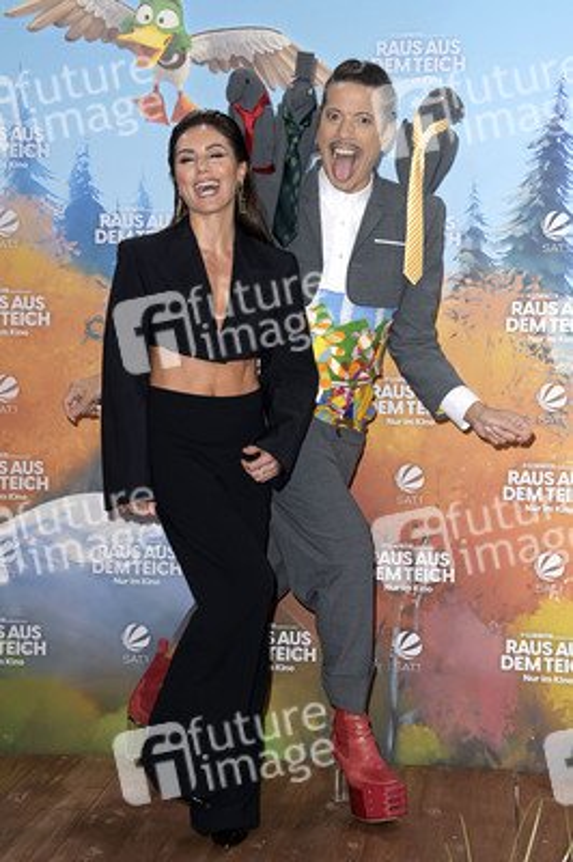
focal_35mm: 65
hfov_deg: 20.9
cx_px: 286
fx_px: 1554
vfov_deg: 31.0
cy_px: 431
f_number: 5.6
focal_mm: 65
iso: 640
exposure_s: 1/250
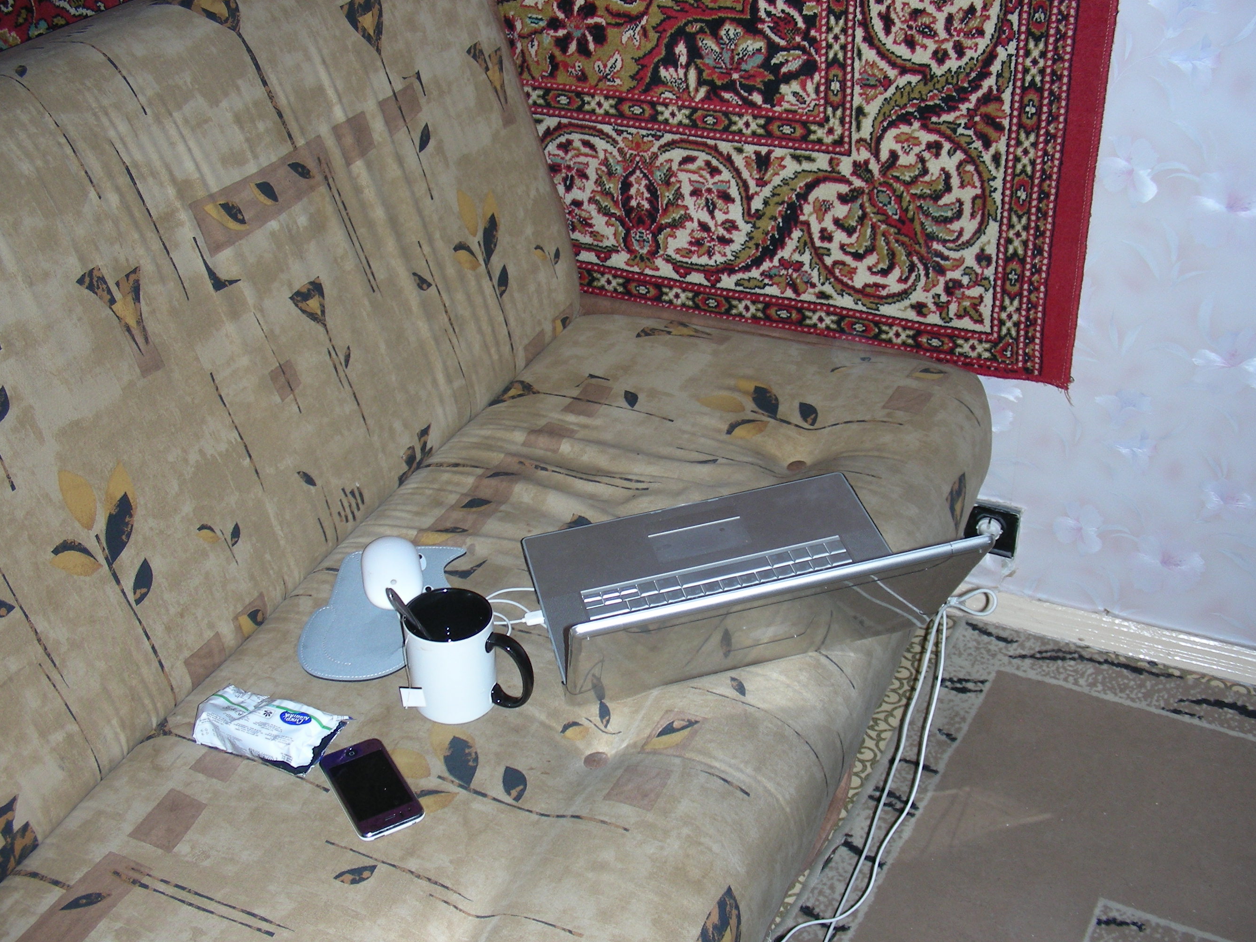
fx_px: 1451
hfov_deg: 46.8
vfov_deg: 36.0
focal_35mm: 40
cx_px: 643
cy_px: 464
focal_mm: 6.3
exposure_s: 1/60
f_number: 3.5
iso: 83
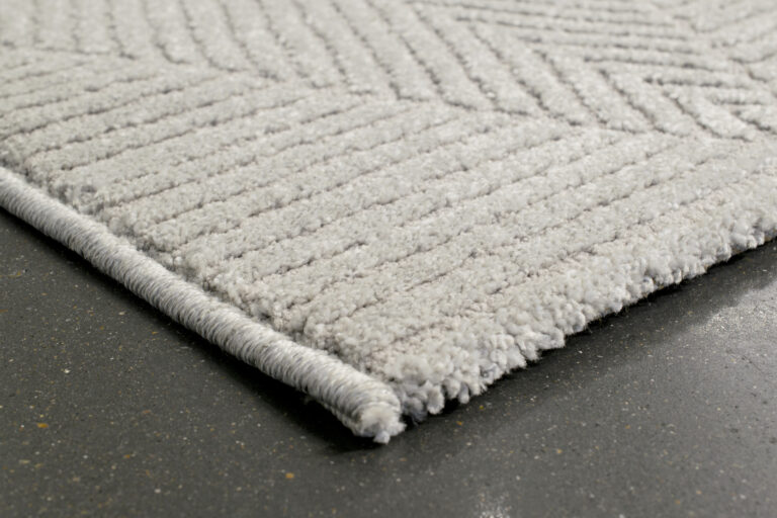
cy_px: 259
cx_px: 388
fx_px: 1295
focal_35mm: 60
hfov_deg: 33.4
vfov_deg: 22.6
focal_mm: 40
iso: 100
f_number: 11
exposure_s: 1/1.25
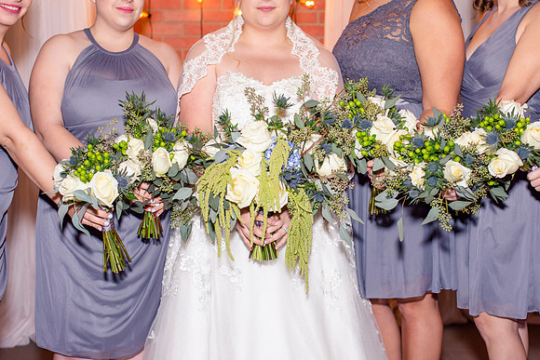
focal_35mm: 52
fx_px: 788
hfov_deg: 37.8
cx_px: 270
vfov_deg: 25.8
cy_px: 180
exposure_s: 1/250
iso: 250
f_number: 2.8
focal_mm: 35
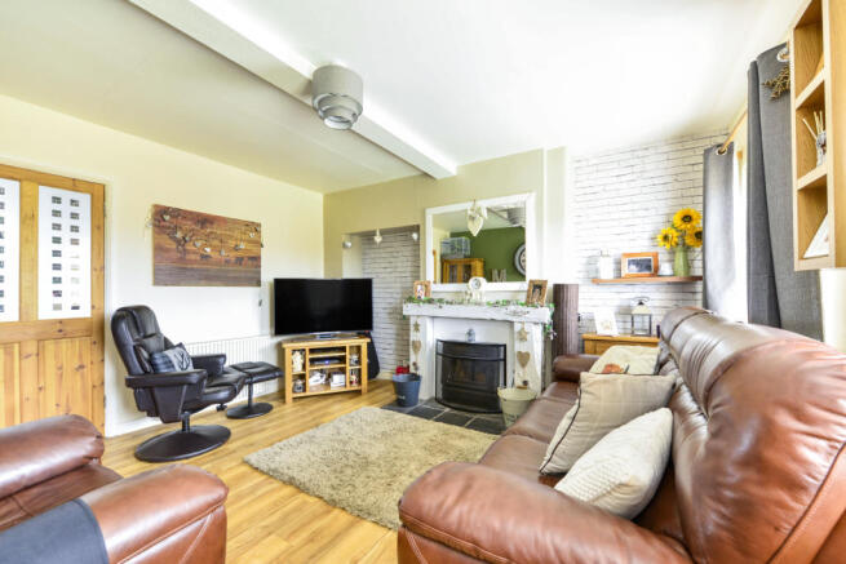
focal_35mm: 14
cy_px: 282
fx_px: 329
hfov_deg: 104.2
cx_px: 423
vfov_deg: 81.2
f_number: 7.1
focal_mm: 14
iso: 500
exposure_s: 2.5
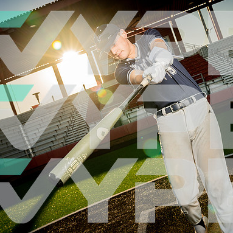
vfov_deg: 37.6
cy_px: 117
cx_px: 125
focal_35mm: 45
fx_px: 343
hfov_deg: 37.5
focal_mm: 35
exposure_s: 1/250
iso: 125
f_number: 8
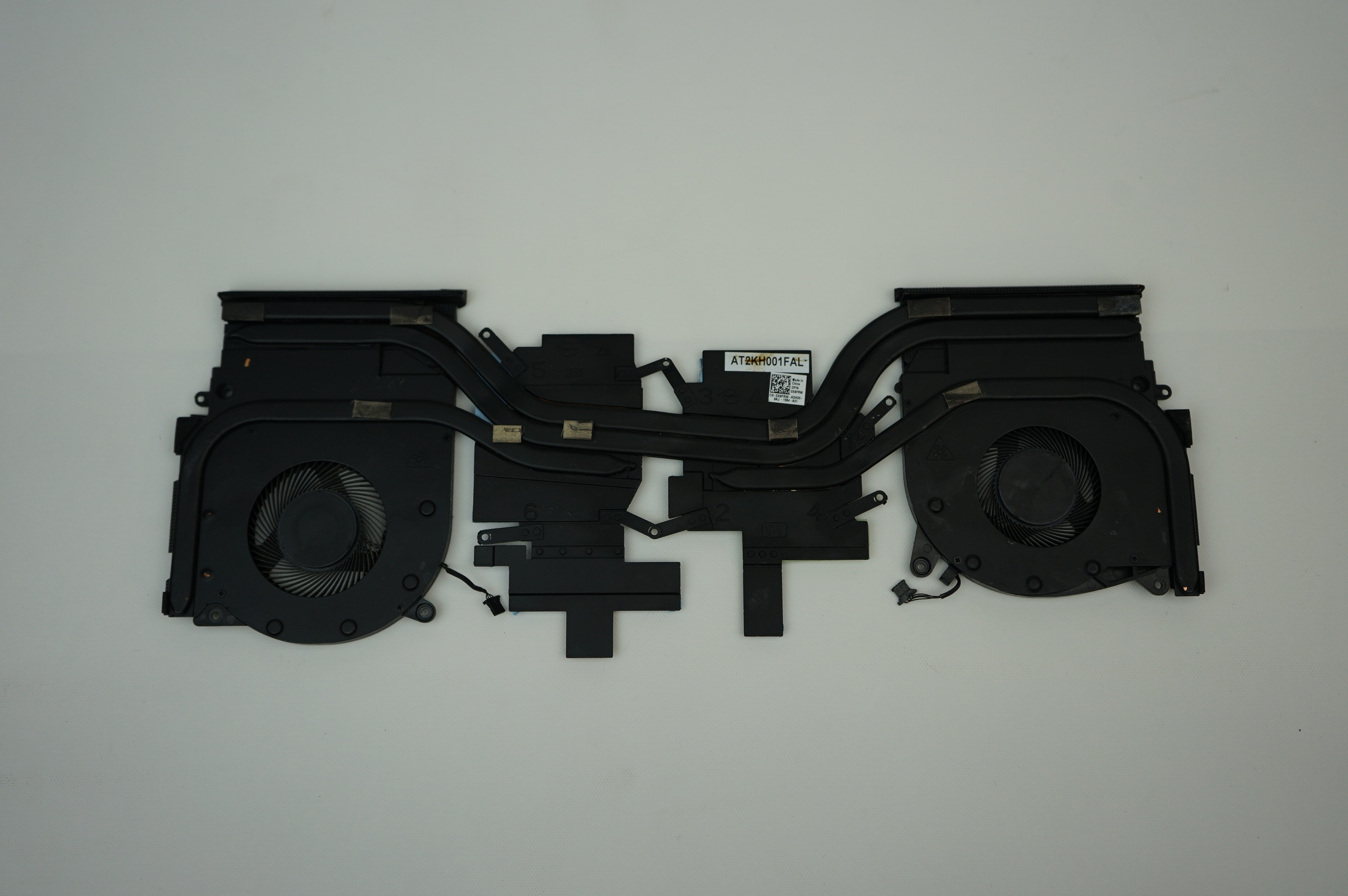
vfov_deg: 37.8
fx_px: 1309
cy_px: 448
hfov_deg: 54.5
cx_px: 674
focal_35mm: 35
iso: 250
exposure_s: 1/160
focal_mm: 35
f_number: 4
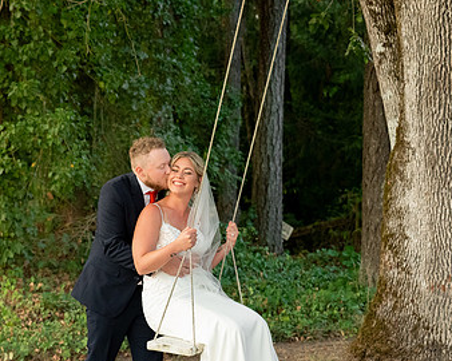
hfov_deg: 20.1
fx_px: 1270
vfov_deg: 16.2
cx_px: 129
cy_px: 231
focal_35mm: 95
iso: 4000
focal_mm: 49
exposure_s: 1/400
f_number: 4
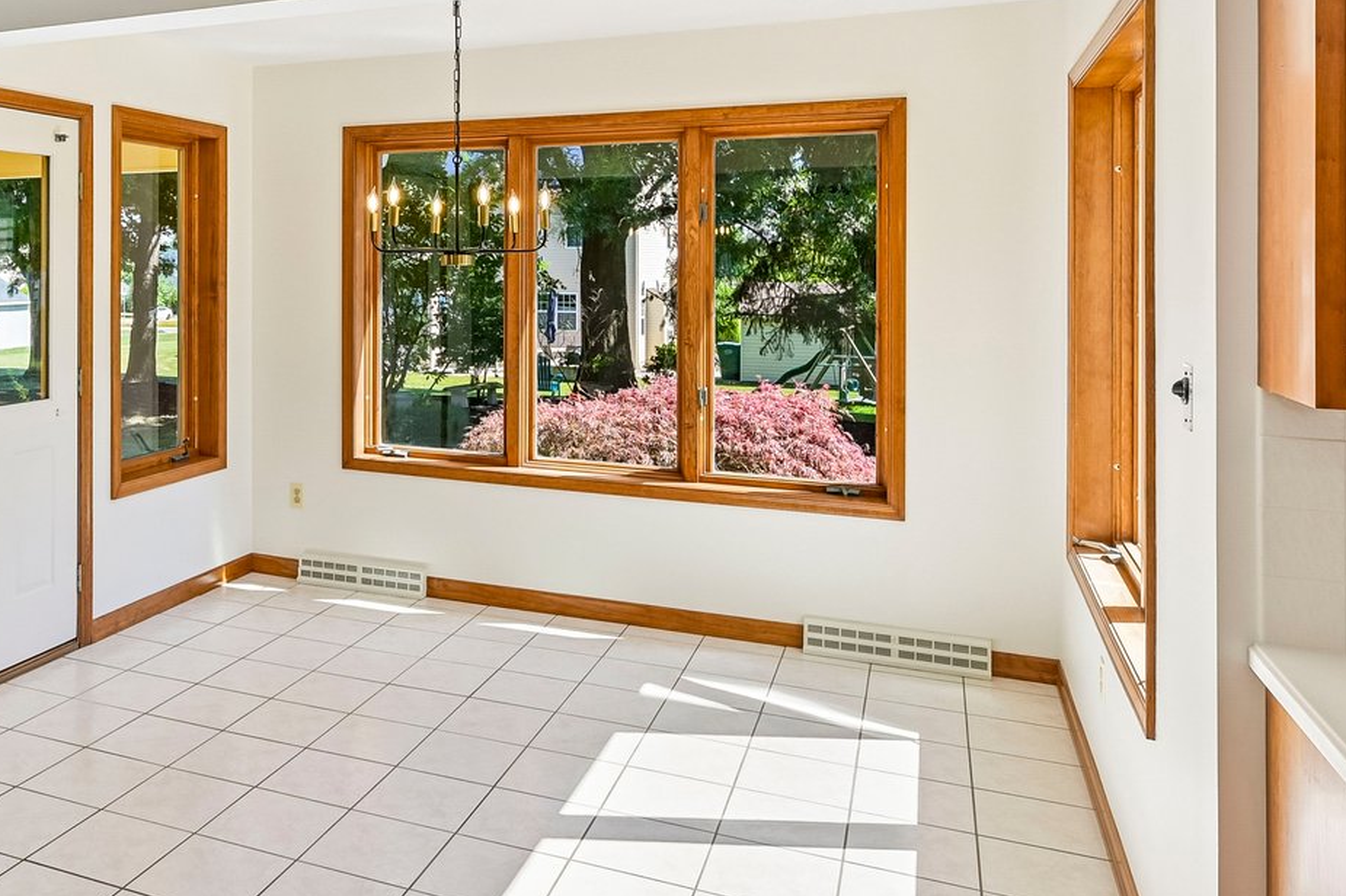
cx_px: 352
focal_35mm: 31
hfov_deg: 57.5
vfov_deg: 41.5
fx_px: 1159
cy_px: 265
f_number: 8
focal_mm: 14
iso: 100
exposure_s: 1/25
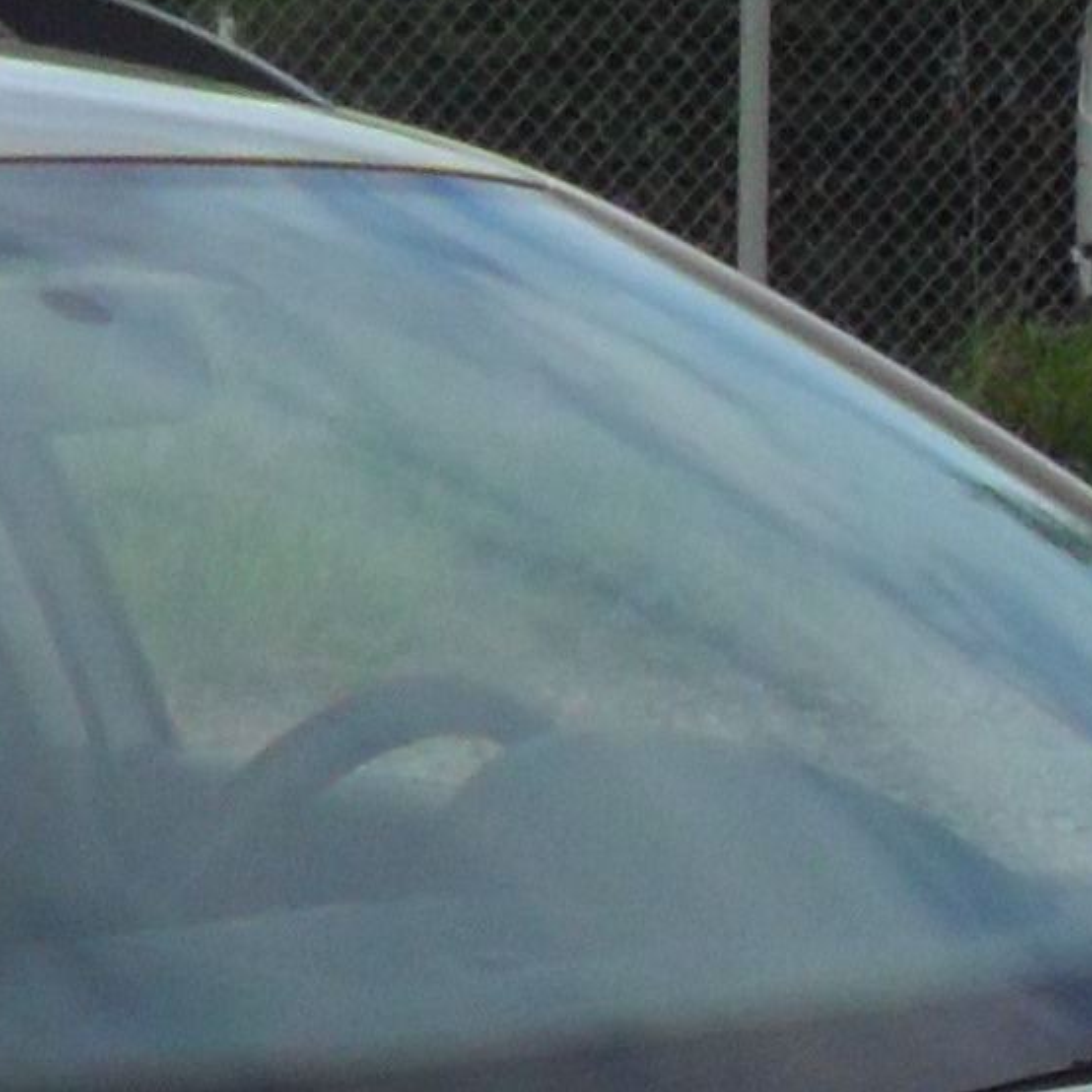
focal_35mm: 186
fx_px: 6638
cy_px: 2143
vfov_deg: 8.9
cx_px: 108
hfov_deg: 9.4
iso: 80
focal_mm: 4.9
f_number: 8.9
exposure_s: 1/180
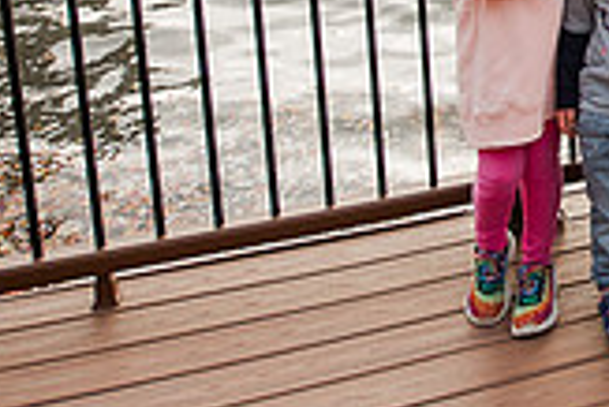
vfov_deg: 17.1
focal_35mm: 71
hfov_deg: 22.3
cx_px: 964
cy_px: -233
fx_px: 1202
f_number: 4.5
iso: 640
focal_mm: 20
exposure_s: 1/500
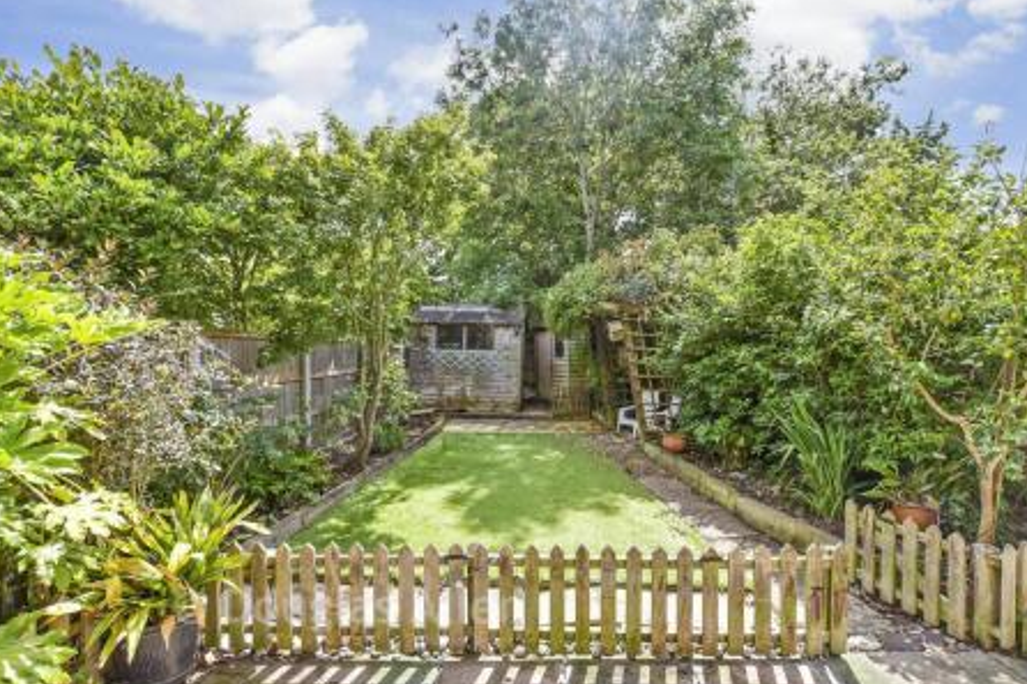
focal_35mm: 16
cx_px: 530
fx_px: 456
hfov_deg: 96.7
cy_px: 356
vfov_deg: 73.7
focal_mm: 10
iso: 160
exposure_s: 1/200
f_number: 8
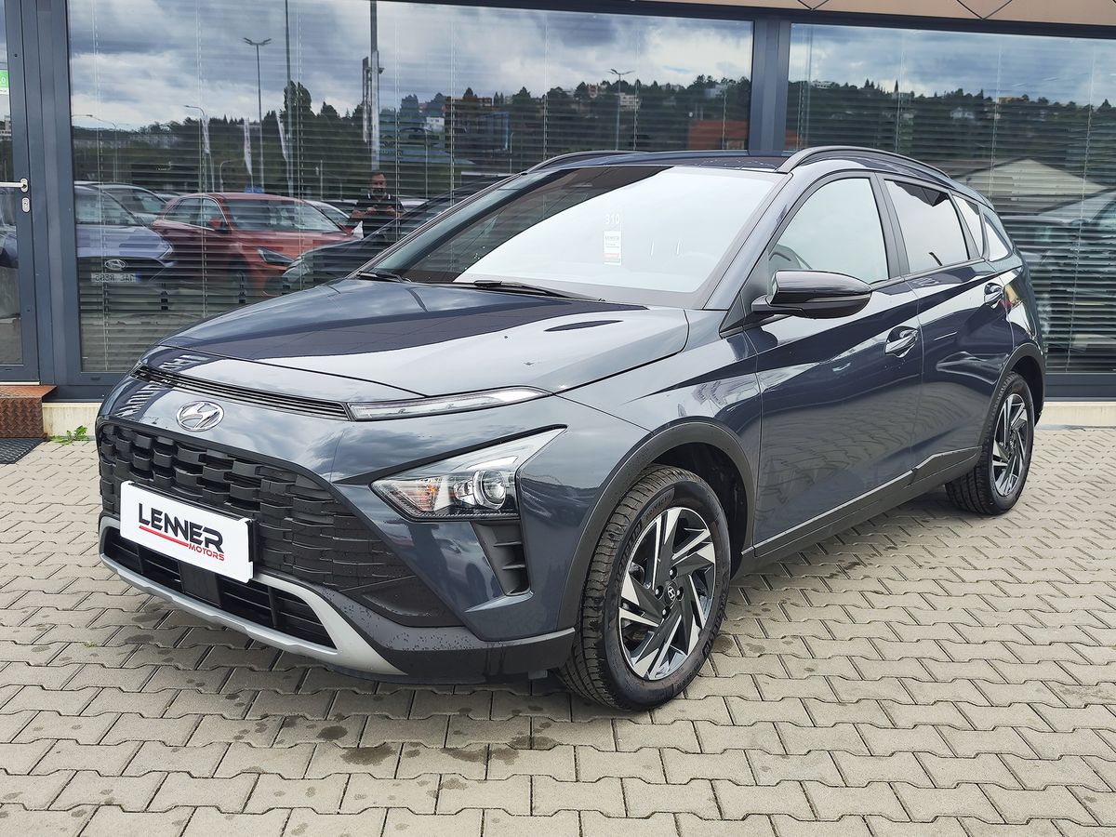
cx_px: 558
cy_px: 418
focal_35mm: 23
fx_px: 742
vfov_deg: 58.9
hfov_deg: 73.9
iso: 50
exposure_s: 1/185
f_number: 1.69
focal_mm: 7.01
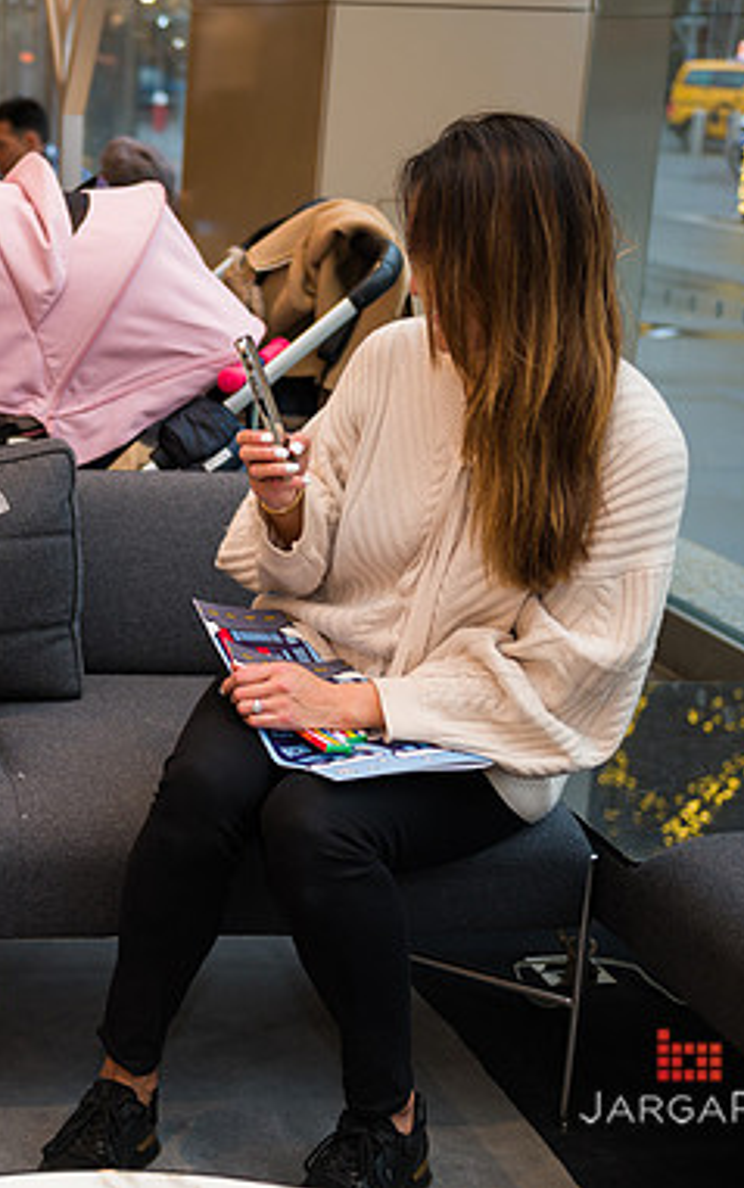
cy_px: 591
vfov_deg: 30.2
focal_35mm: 68
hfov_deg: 18.6
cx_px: -25
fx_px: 2204
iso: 400
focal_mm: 44
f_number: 3.2
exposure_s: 1/125
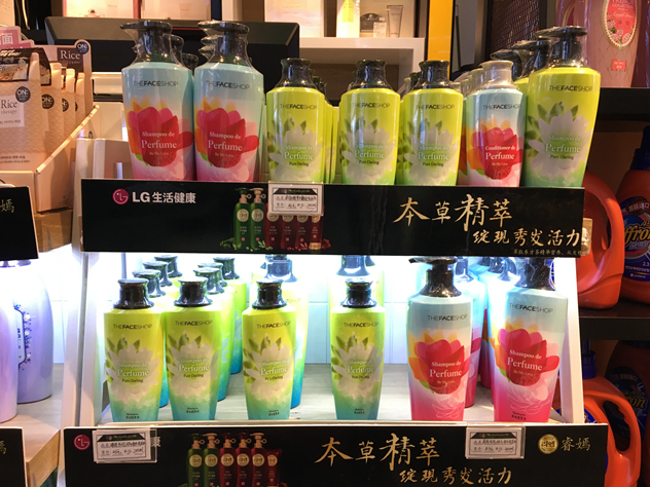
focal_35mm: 29
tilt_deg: -7.7
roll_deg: -0.5
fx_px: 545
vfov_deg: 48.2
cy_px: 244
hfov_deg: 61.7
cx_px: 325
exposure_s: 1/33
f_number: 2.2
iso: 40
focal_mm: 4.15
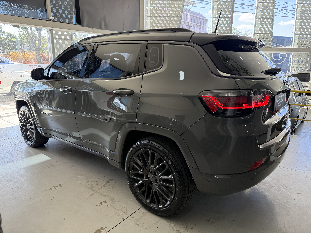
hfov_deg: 71.6
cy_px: 116
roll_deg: -0.8
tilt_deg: -12.9
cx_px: 156
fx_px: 216
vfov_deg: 56.8
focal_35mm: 24
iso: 200
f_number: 1.78
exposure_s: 1/232
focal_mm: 6.76
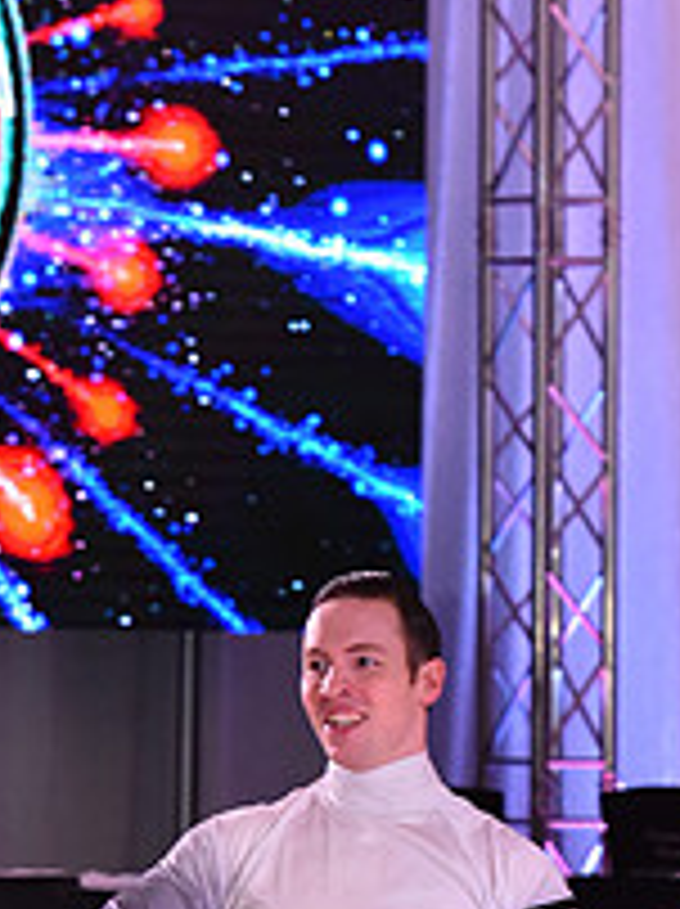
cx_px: 286
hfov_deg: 4.0
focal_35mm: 373
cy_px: 1156
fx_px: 9790
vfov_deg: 5.3
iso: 2500
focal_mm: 135
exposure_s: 1/320
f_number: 5
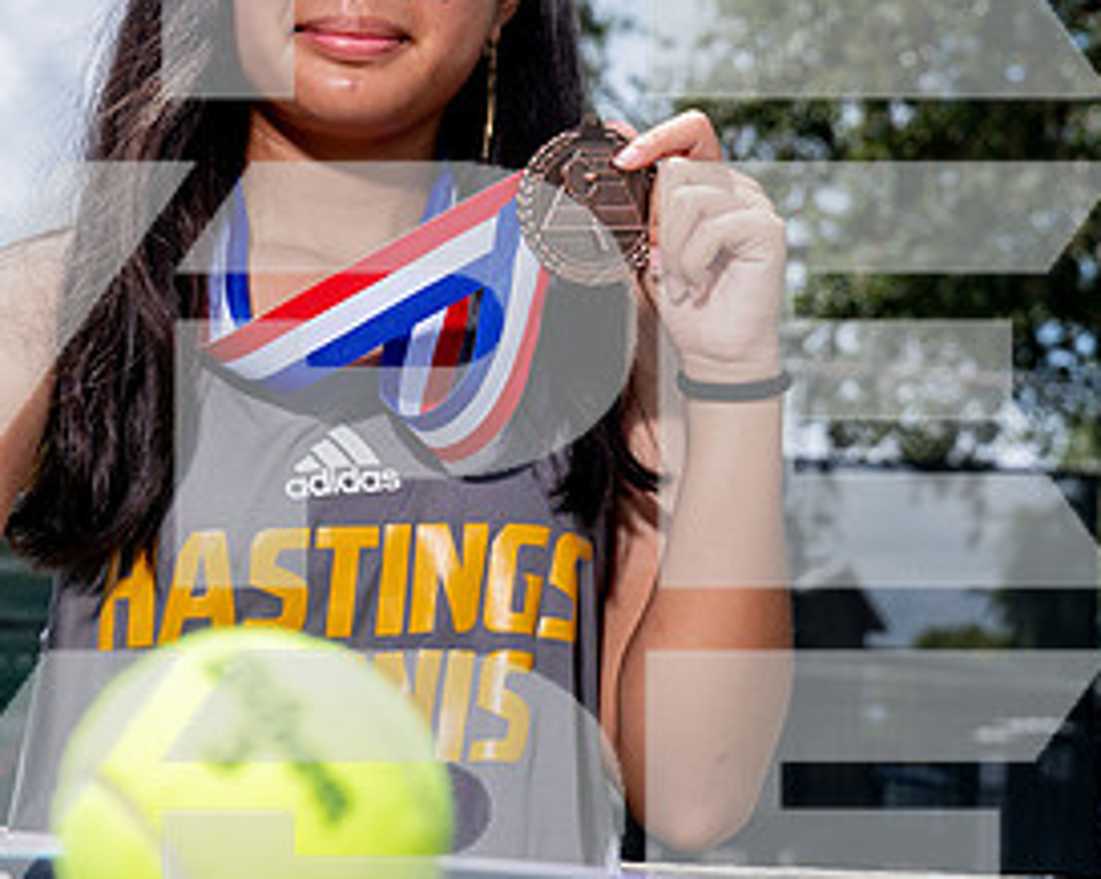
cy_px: 377
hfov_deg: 18.7
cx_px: 97
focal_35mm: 101
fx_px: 3289
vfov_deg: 15.2
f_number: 6.3
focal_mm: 45
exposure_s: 1/640
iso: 100
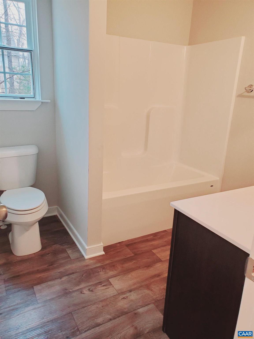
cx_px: 127
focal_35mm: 26
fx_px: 254
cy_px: 170
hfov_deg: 53.1
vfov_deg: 67.3
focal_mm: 4.3
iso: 320
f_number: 2.4
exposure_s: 1/40
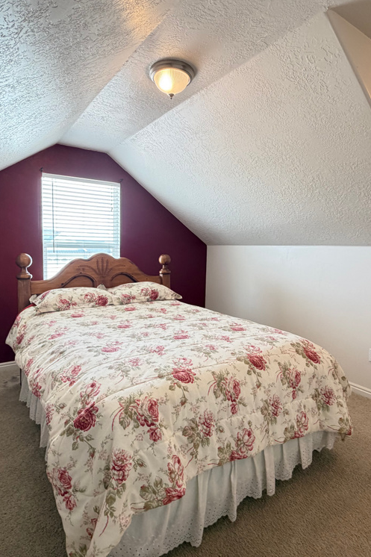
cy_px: 276
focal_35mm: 20
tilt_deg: -4.3
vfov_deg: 84.0
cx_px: 176
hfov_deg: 61.9
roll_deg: -1.0
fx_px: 309
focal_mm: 2.22
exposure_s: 1/60
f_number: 2.2
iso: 200
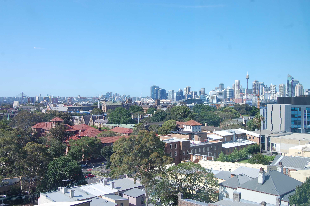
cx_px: 155
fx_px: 336
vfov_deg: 34.1
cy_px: 103
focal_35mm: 39
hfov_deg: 49.6
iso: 200
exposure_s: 1/250
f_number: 8
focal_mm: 26
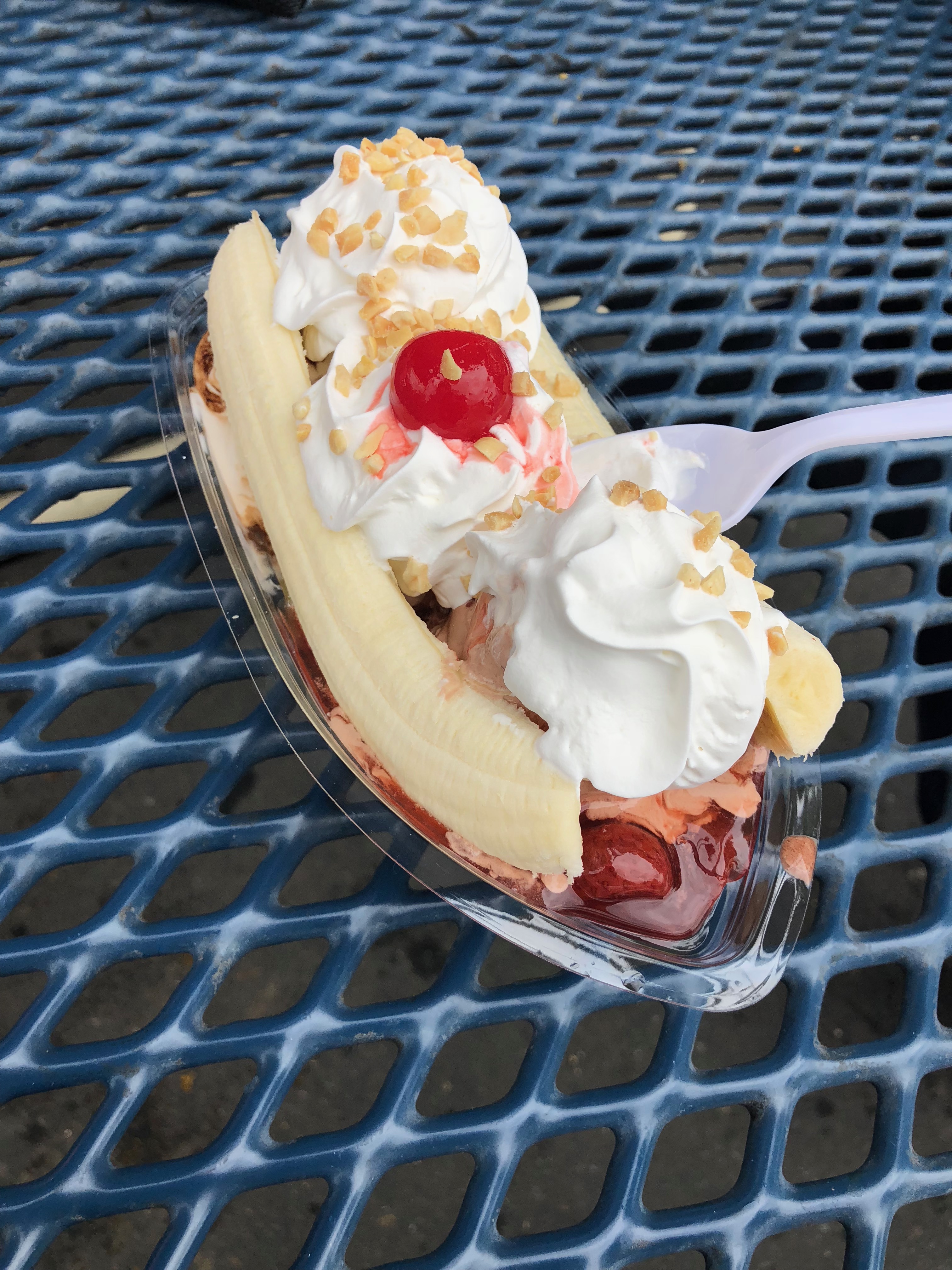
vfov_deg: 63.4
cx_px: 476
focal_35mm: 28
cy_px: 635
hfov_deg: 49.7
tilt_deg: -48.3
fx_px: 1027
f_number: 1.8
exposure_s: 1/640
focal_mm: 4
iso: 20
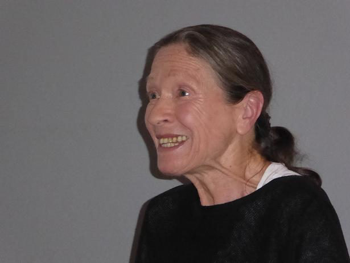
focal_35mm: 231
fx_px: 2335
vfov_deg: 6.4
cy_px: 132
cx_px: 175
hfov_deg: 8.6
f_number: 5.6
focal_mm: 41.4
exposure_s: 1/60
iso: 1600
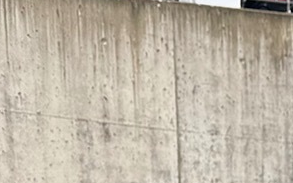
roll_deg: -1.6
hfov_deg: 10.3
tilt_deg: -9.6
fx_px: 1397
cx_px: 722
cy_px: 634
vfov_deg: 6.5
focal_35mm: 175
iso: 80
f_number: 1.78
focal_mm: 6.76
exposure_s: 1/683
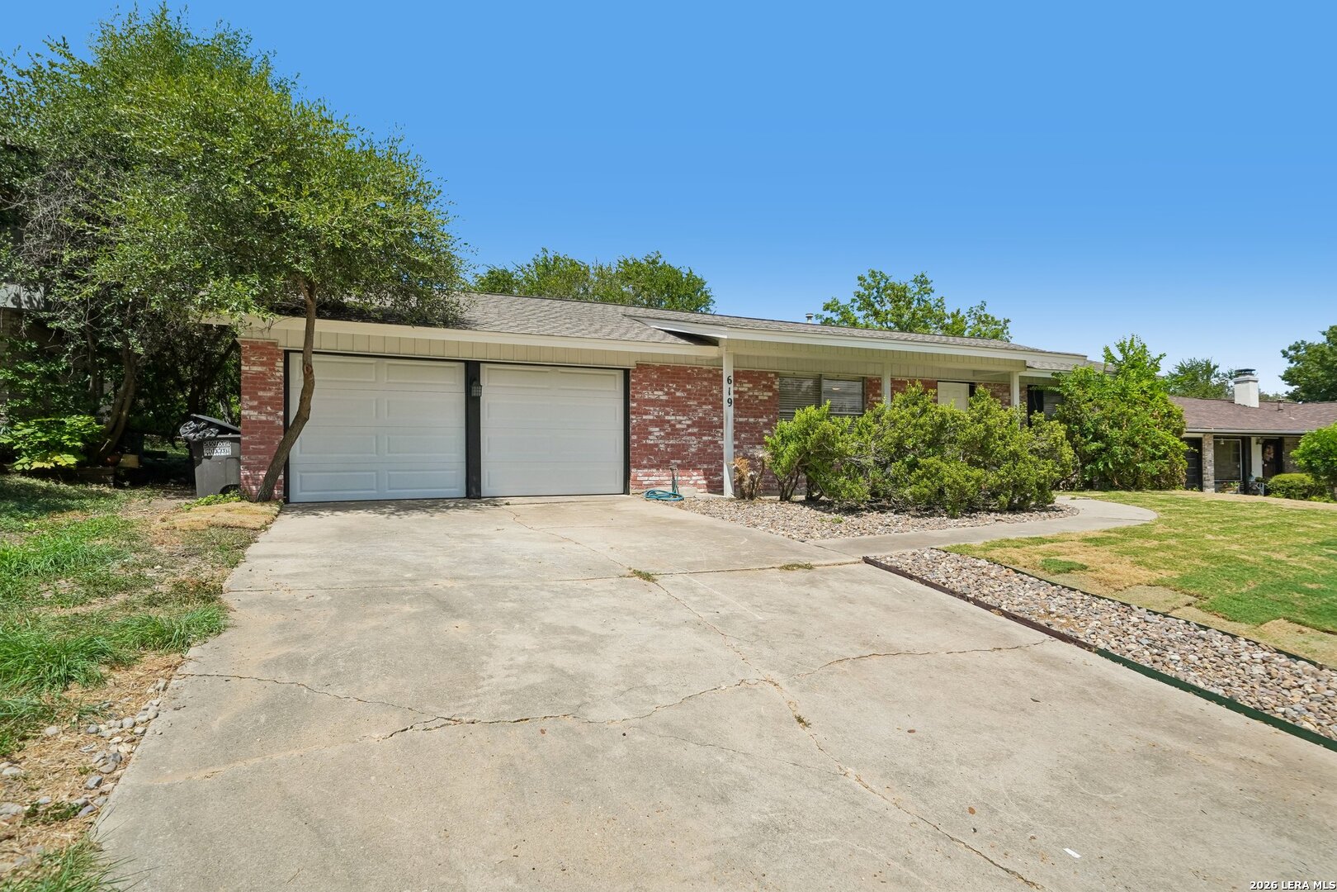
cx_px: 668
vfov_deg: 61.9
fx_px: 743
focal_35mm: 20
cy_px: 446
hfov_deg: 84.0
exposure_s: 1/2000
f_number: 8
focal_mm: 20
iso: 500
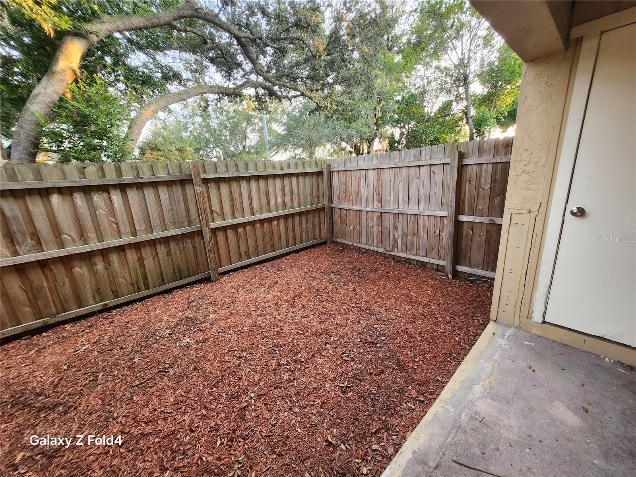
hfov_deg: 106.2
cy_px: 238
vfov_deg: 89.9
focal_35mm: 13
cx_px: 318
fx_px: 239
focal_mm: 1.74
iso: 160
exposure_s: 1/60
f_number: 2.2
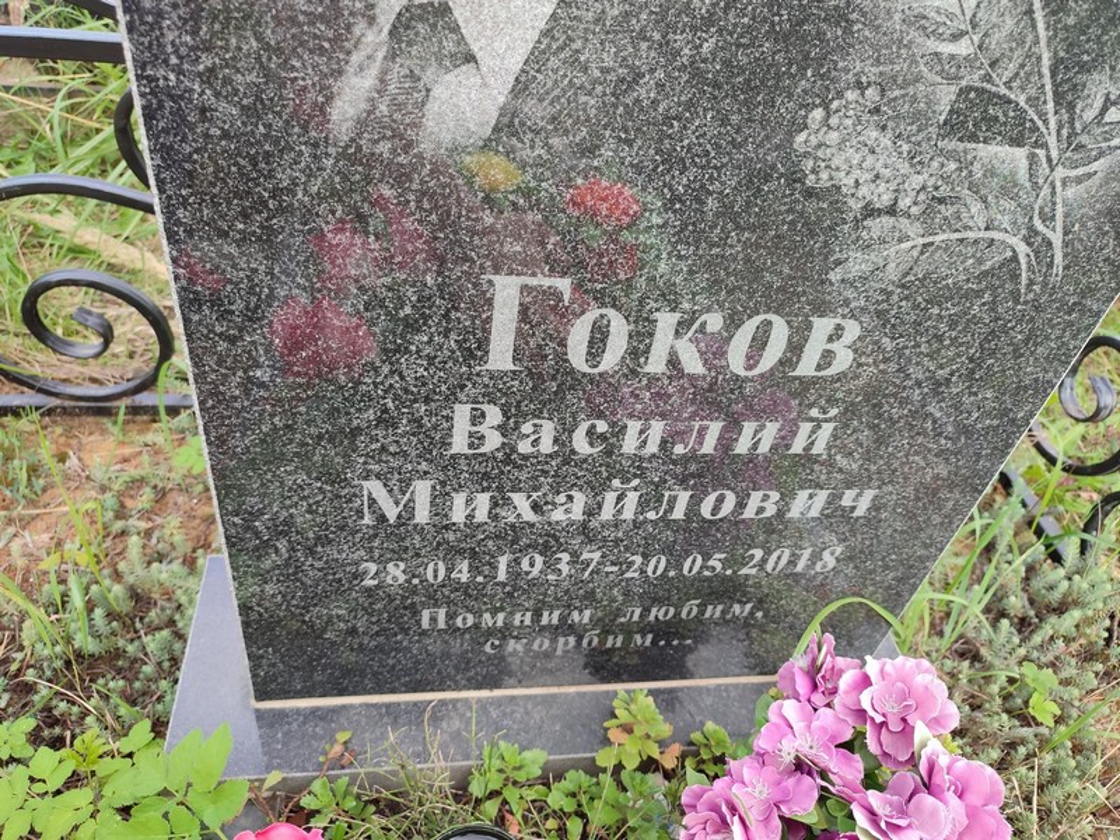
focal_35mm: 25
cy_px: 420
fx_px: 809
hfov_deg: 69.4
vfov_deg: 54.9
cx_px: 560
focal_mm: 6.04
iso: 76
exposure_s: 1/100
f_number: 1.9
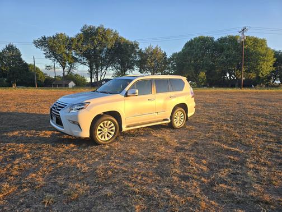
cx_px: 141
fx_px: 187
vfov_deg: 58.9
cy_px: 106
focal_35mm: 23
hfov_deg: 73.9
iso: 12
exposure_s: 1/212
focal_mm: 6.3
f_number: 1.7
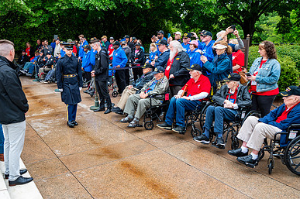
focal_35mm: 36
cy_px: 90
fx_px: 300
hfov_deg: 52.5
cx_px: 110
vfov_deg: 36.7
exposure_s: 1/100
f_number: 6.3
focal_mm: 24
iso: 200
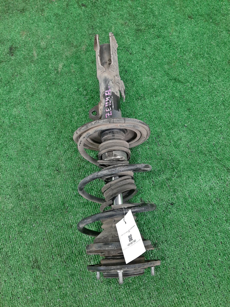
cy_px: 154
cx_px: 115
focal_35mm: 26
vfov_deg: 67.3
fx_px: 230
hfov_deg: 53.1
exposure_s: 1/50
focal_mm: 3.93
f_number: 1.7
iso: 189
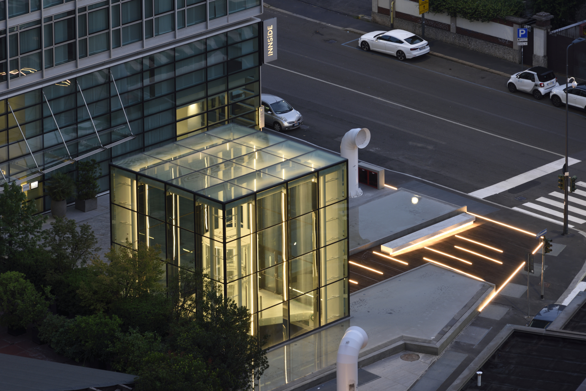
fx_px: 3012
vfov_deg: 7.4
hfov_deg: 11.1
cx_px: 293
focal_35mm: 185
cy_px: 196
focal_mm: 185
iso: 200
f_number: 11
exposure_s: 1.6
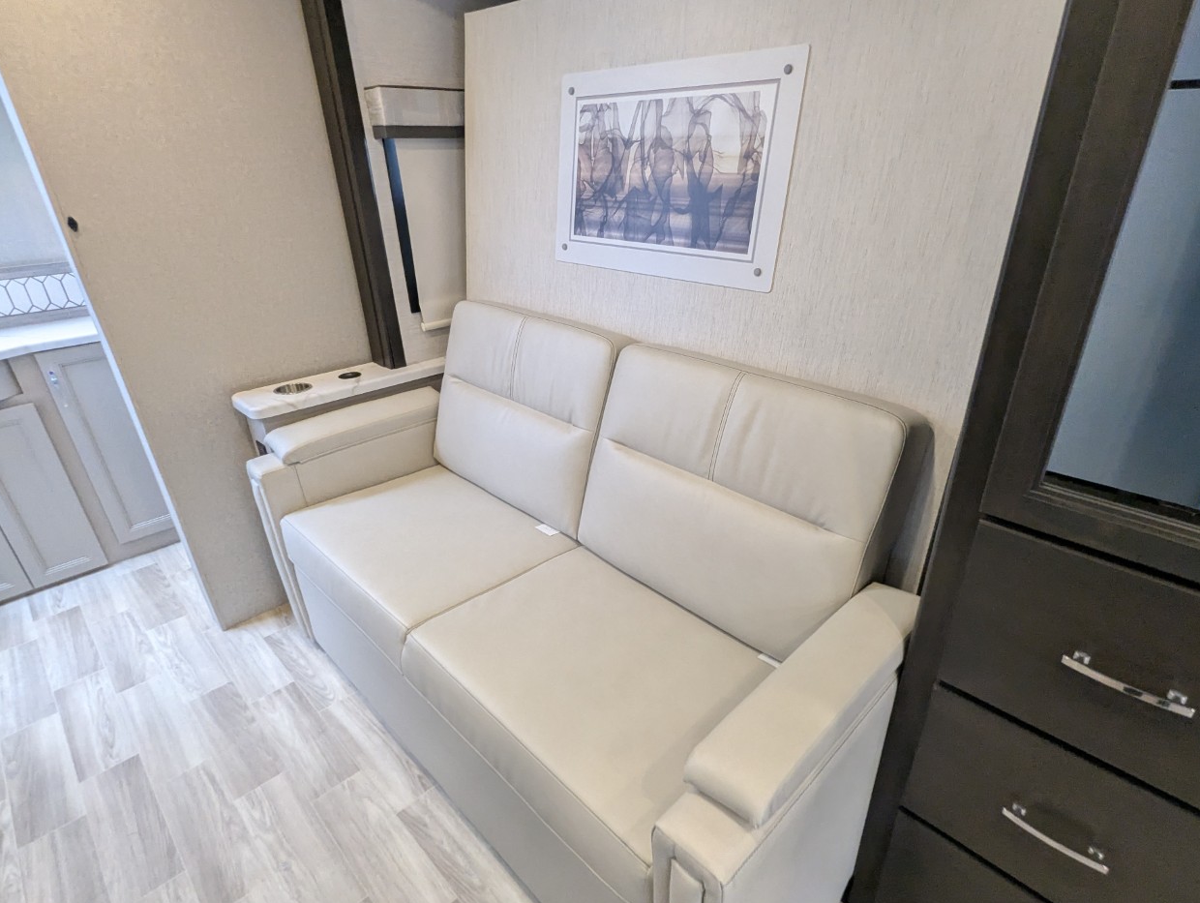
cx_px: 629
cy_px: 477
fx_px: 625
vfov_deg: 71.6
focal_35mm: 18
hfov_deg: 87.6
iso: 223
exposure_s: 1/60.4
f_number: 2.2
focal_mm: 2.35
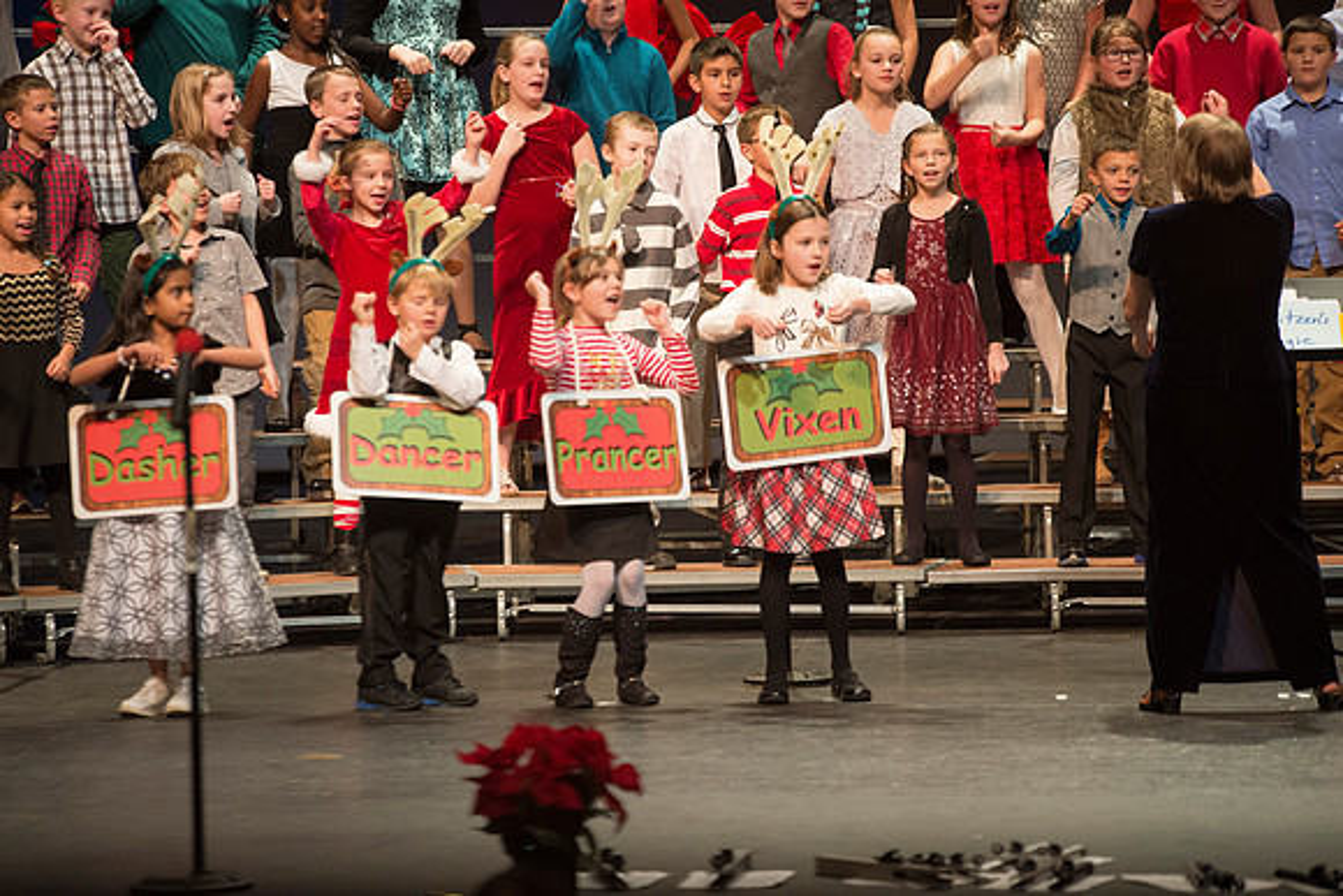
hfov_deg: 10.3
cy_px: 448
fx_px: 7463
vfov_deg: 6.9
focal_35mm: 200
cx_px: 672
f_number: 2.8
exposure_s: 1/250
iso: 2500
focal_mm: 200
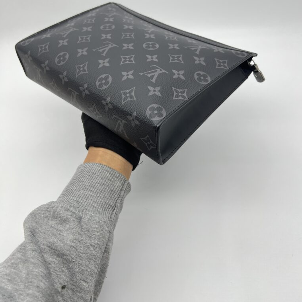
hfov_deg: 52.5
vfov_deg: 51.6
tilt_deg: -40.1
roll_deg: +5.8
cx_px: 152
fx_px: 306
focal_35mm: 31
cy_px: 101
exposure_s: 1/100
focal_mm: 5.7
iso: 40
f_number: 1.5
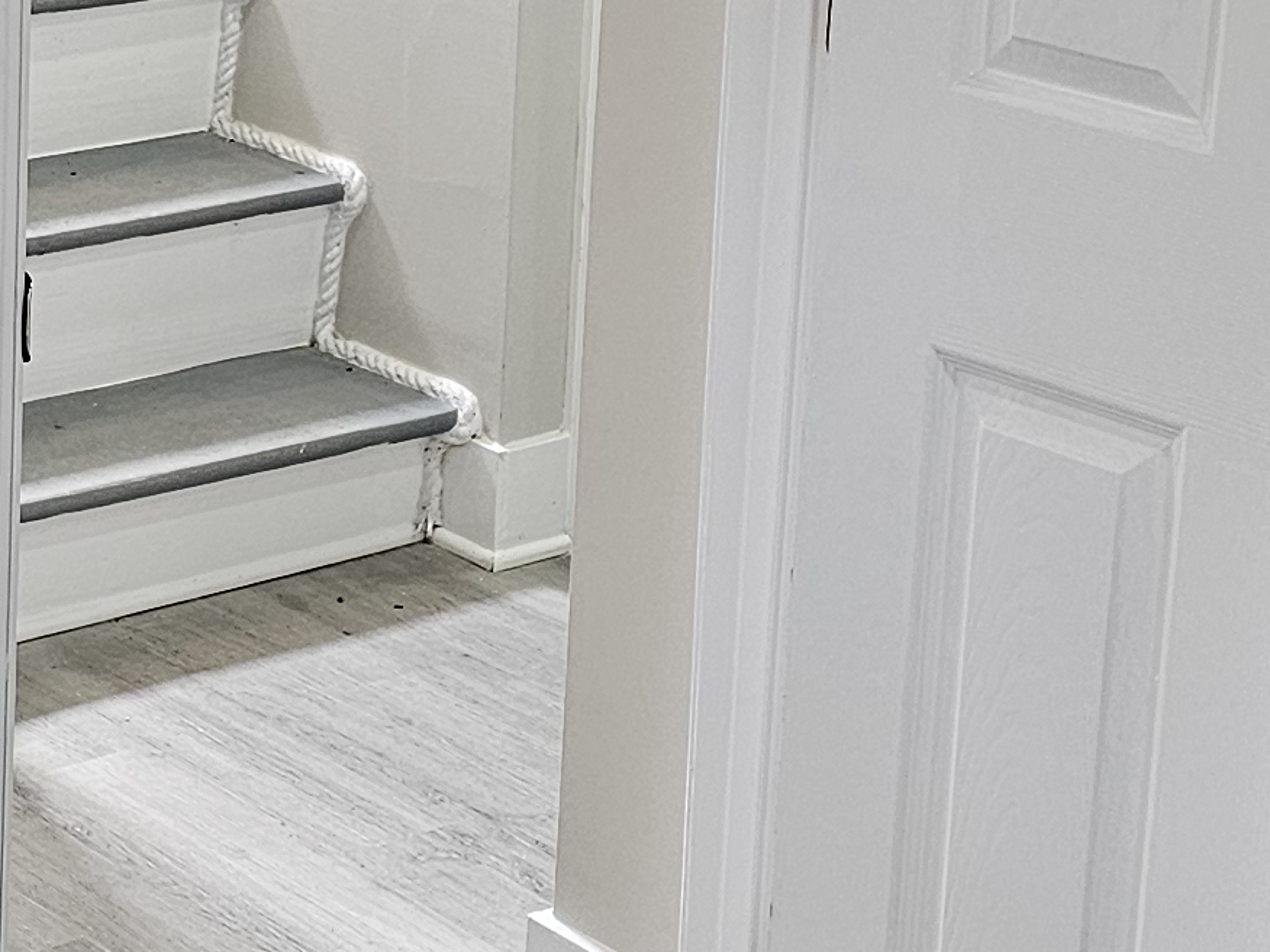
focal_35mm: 105
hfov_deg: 18.2
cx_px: -26
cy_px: -33
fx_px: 3852
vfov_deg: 13.9
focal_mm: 6.3
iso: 200
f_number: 1.7
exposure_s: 1/120
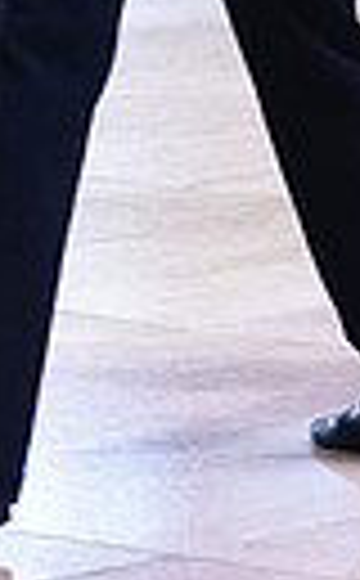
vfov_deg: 6.5
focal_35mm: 322
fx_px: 5083
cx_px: 677
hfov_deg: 4.0
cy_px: -234
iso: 2000
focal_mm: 70
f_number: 2.8
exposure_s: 1/400
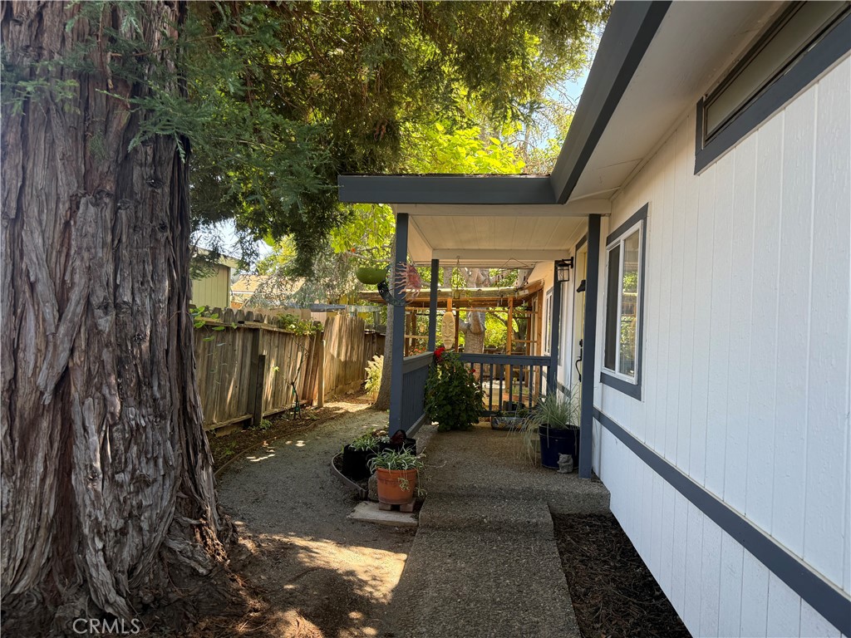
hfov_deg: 71.6
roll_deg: -2.2
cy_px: 319
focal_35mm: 24
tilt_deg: -0.4
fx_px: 590
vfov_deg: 56.8
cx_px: 426
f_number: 1.78
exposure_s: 1/233
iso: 100
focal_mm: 6.76
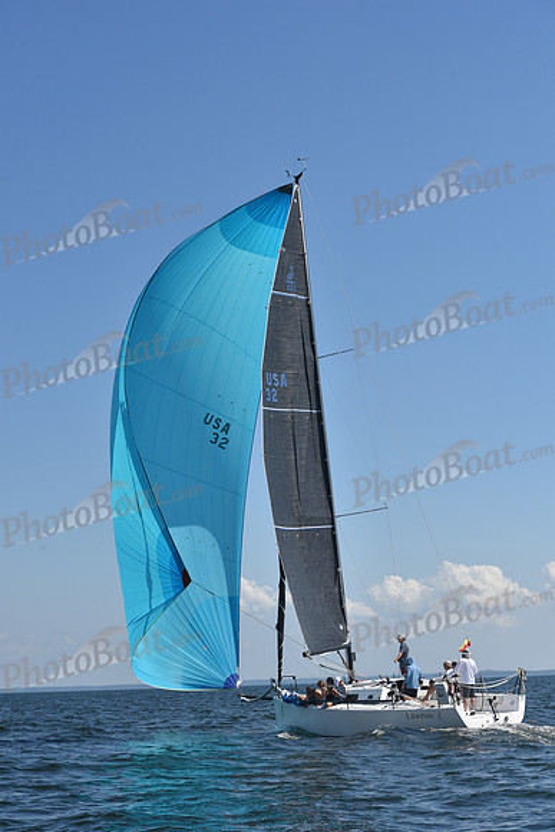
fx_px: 1618
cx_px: 278
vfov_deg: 28.8
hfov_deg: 19.5
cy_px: 416
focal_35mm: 70
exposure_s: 1/1250
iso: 320
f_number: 10
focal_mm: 70
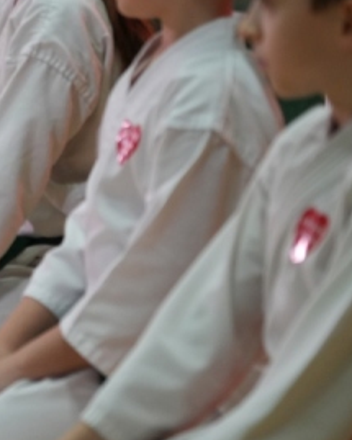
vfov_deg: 6.7
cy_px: 96
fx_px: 3779
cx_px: -177
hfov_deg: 5.3
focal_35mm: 290
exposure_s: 1/250
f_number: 4
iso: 2000
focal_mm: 104
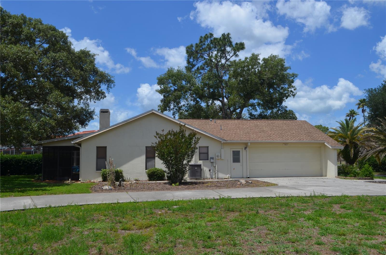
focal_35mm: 33
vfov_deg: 39.8
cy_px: 128
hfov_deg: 57.3
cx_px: 193
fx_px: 353
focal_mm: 22
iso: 100
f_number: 9
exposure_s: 1/320
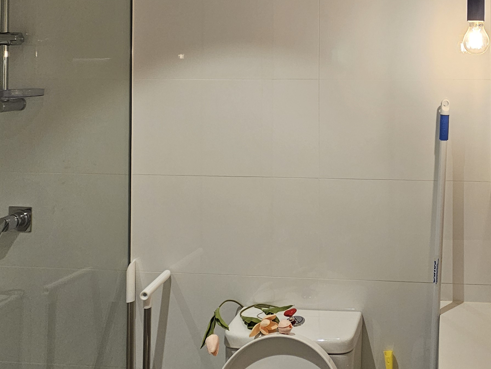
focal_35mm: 29
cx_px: 412
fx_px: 411
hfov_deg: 55.9
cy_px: 44
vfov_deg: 44.3
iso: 80
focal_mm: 2.2
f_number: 2.2
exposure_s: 1/50
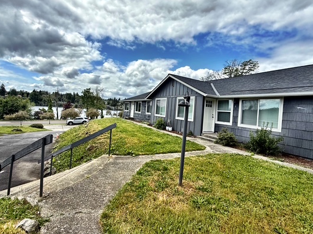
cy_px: 111
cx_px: 146
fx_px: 154
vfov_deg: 74.6
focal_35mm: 17
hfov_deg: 90.9
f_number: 2.2
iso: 50
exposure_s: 1/2717
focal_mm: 2.22
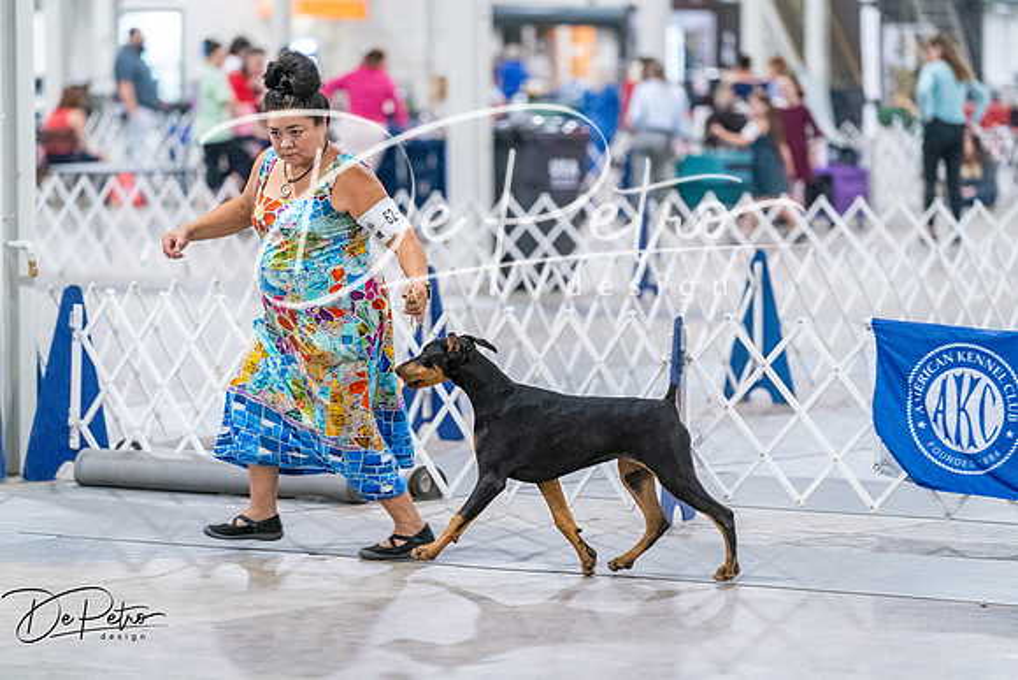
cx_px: 509
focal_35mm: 186
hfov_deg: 11.1
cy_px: 340
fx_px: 5261
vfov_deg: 7.4
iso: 6400
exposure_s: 1/320
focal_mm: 186
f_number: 3.2
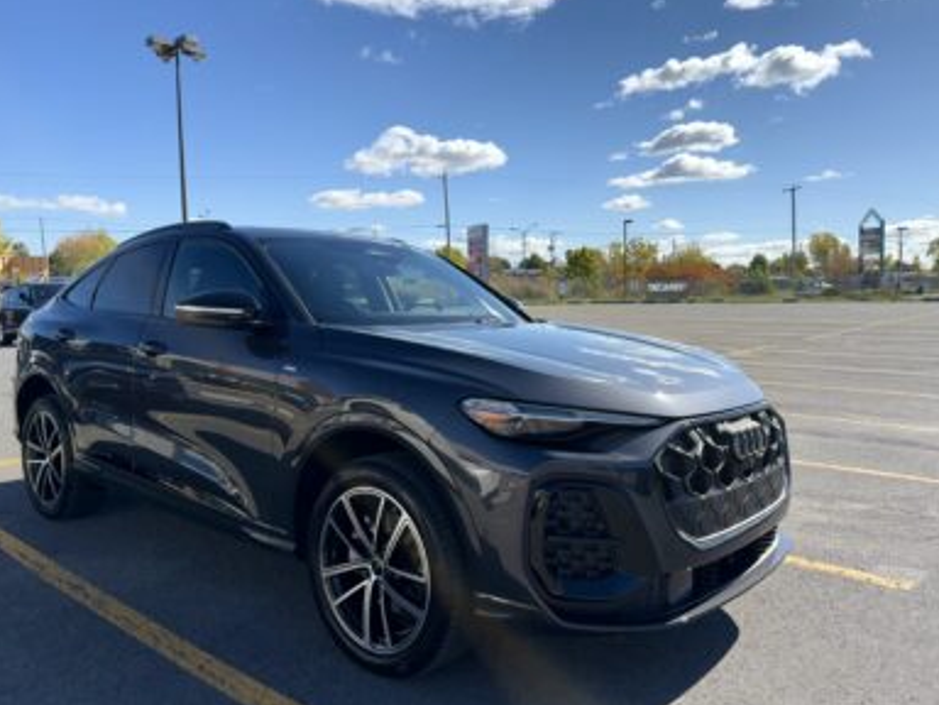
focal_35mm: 25
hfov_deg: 69.4
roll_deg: +0.6
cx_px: 470
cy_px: 350
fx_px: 678
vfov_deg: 54.9
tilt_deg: -1.1
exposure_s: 1/5714
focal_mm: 6.76
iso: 80
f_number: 1.78
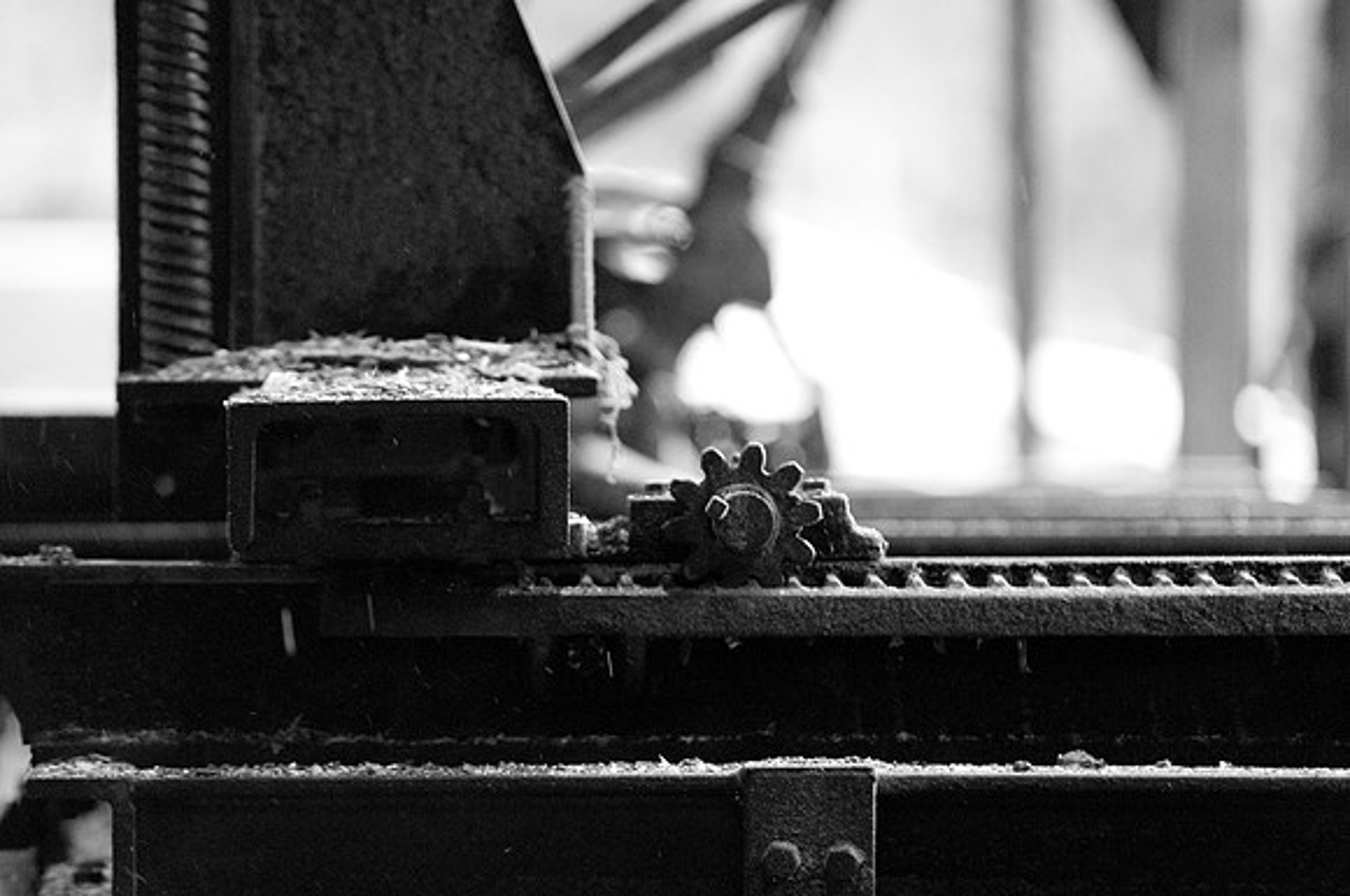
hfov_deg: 6.9
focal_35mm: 300
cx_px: 675
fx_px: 11234
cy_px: 448
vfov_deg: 4.6
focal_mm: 200
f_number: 2.8
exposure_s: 1/125
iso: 1250
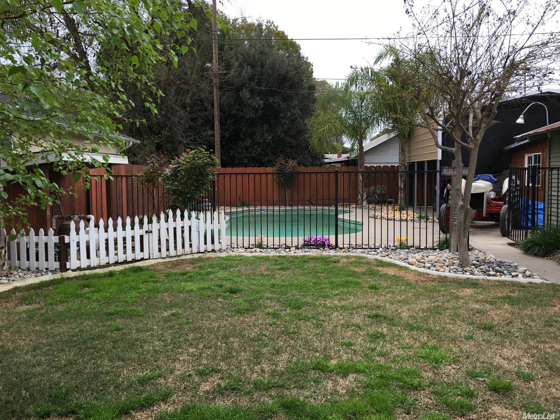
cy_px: 210
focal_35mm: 29
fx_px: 469
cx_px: 280
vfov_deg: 48.2
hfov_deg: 61.7
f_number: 2.2
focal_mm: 4.15
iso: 25
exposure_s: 1/100
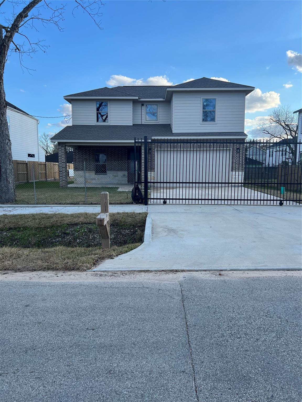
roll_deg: +0.1
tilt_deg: -8.4
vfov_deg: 67.3
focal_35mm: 26
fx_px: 302
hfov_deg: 53.1
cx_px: 151
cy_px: 201
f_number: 1.5
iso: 50
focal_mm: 5.7
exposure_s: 1/1488
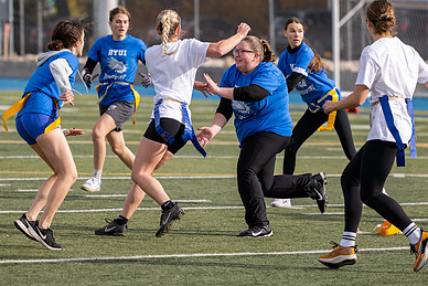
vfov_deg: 4.6
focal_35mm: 301
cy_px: 67
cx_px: 235
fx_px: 3580
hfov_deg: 6.8
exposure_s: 1/4000
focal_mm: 145
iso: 200
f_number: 2.8
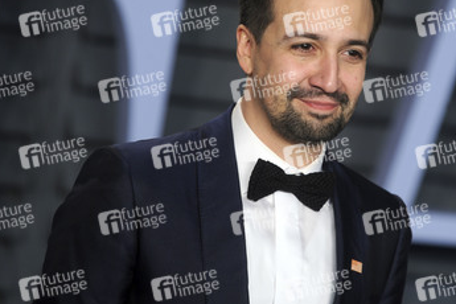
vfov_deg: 5.3
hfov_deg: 7.9
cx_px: 282
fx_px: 3306
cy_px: 120
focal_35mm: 261
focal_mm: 200
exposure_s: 1/250
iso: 800
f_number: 5
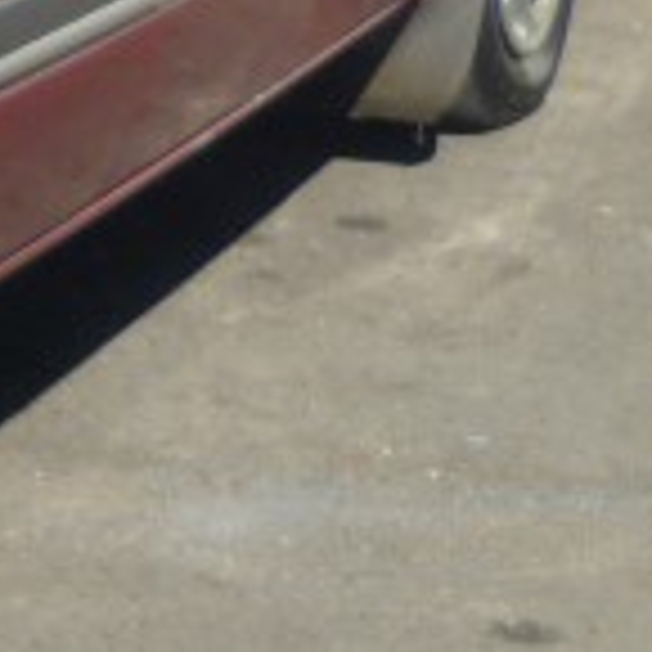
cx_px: -1115
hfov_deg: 8.7
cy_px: -265
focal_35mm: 175
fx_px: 3729
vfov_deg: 9.7
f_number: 9
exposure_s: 1/125
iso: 80
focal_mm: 5
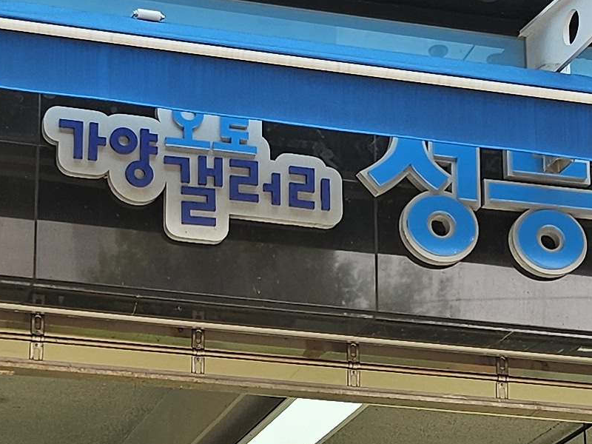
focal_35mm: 120
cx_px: 226
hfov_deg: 16.4
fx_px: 2052
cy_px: 428
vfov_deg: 12.2
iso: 50
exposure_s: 1/477
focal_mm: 5
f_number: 1.8
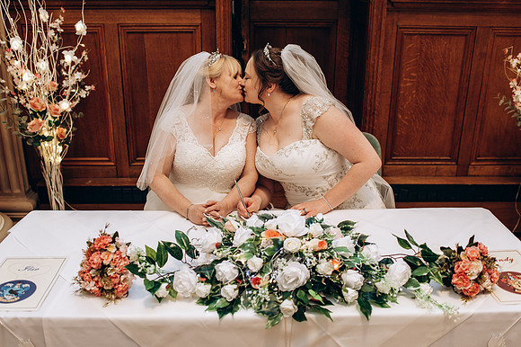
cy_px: 174
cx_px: 260
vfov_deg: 37.0
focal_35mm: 36
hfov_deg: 53.3
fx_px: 519
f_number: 2.5
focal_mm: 35
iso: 250
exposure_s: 1/80
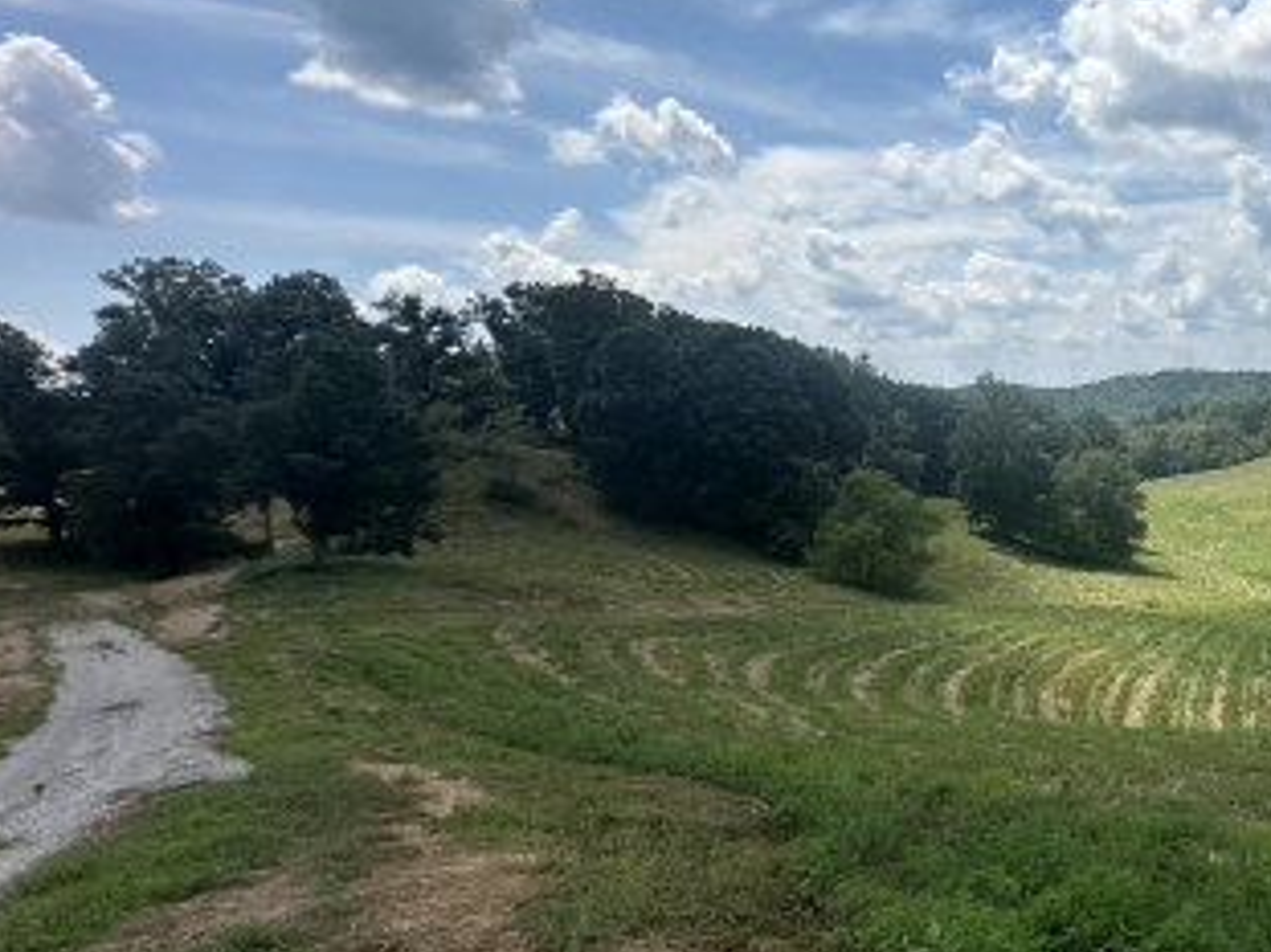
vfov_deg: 46.7
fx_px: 1101
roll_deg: +3.2
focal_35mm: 30
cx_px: 1285
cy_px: 507
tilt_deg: -6.1
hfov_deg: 48.7
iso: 50
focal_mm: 2.22
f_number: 2.2
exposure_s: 1/2817
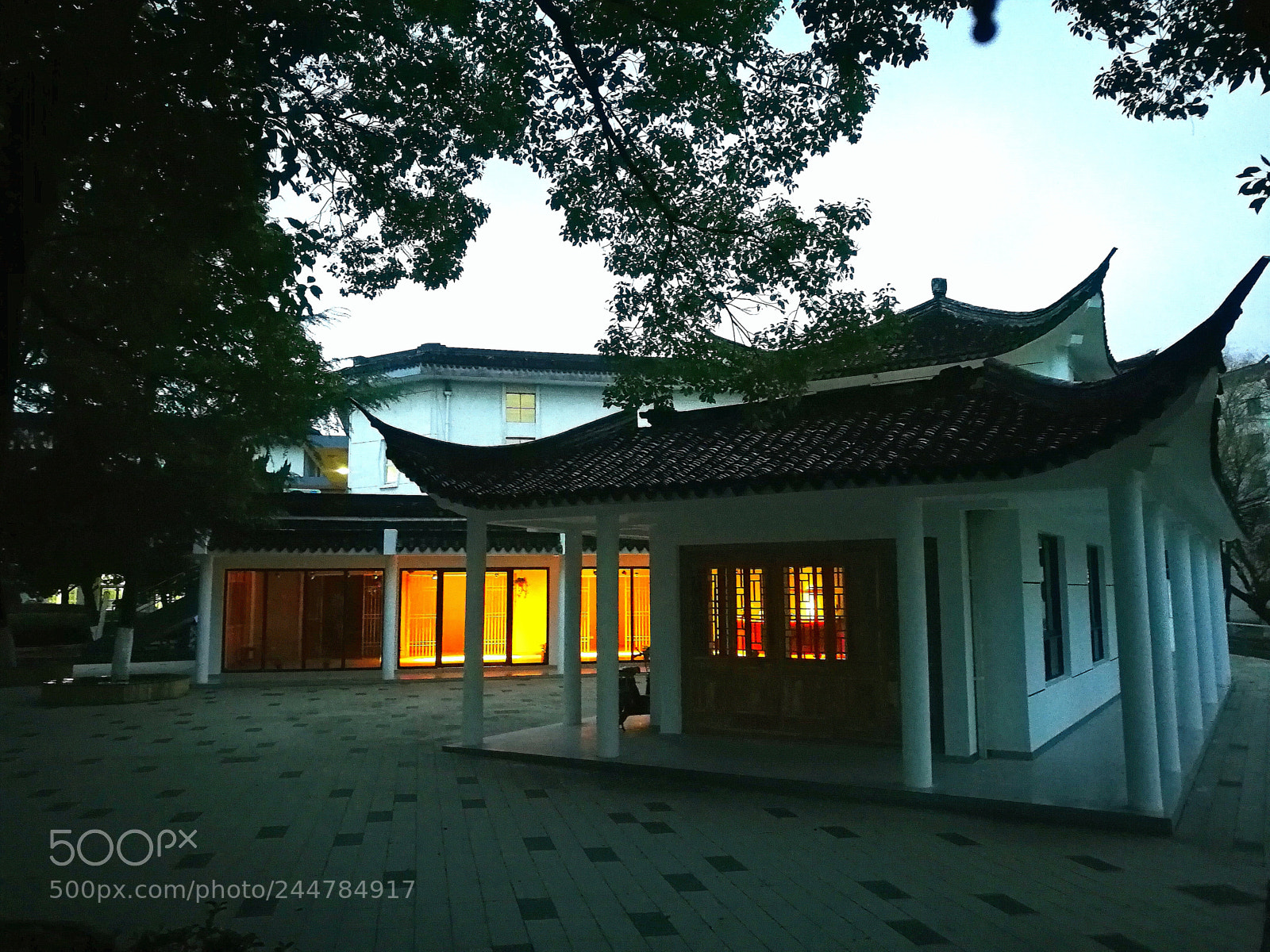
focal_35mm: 27
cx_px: 635
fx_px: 991
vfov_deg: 51.4
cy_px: 476
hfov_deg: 65.3
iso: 800
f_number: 2.2
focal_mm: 4.5
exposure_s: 1/16.7
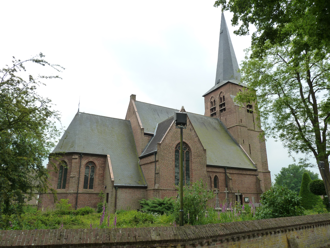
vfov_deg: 54.9
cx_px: 165
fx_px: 238
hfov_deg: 69.4
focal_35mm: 25
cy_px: 124
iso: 125
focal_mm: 4.1
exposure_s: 1/250
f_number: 4
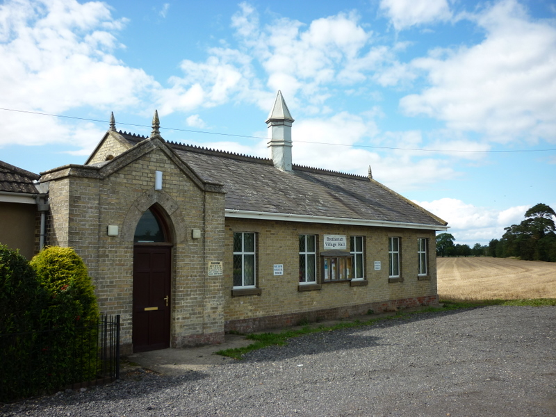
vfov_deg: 42.9
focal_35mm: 33
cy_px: 208
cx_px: 278
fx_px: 530
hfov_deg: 55.4
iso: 80
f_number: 2.8
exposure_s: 1/800
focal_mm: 5.5
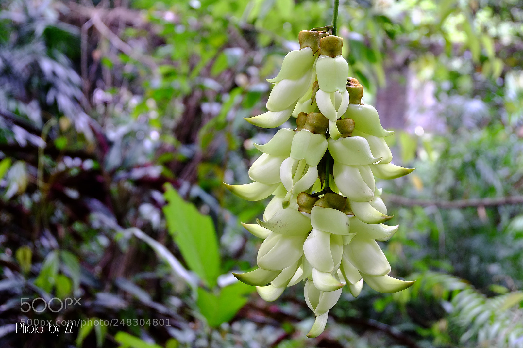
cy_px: 174
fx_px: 944
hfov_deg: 31.0
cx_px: 262
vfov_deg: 20.9
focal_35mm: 65
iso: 800
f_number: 5.6
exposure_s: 1/30
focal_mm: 43.4
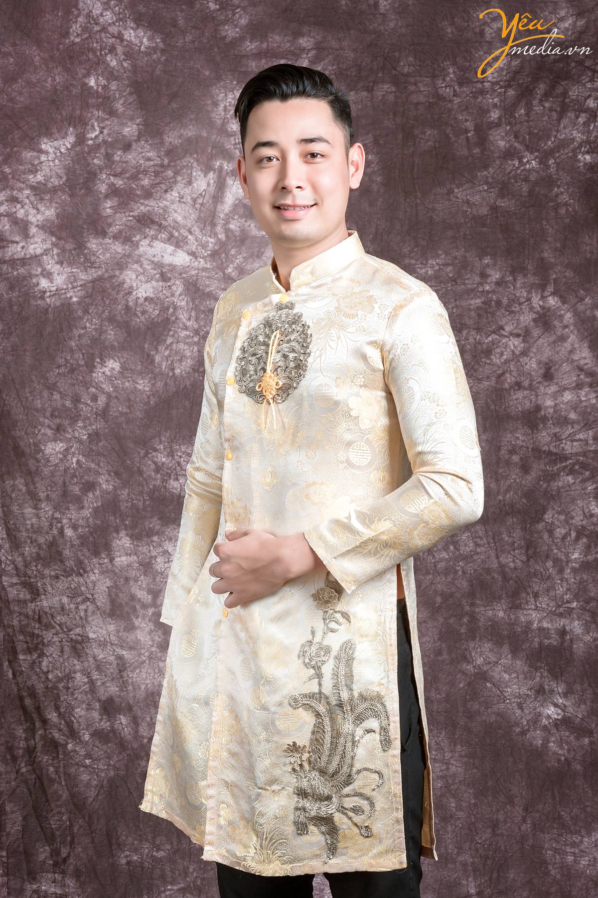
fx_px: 2120
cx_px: 299
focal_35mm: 85
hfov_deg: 16.1
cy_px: 449
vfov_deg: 23.9
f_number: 10
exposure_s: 1/160
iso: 100
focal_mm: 85
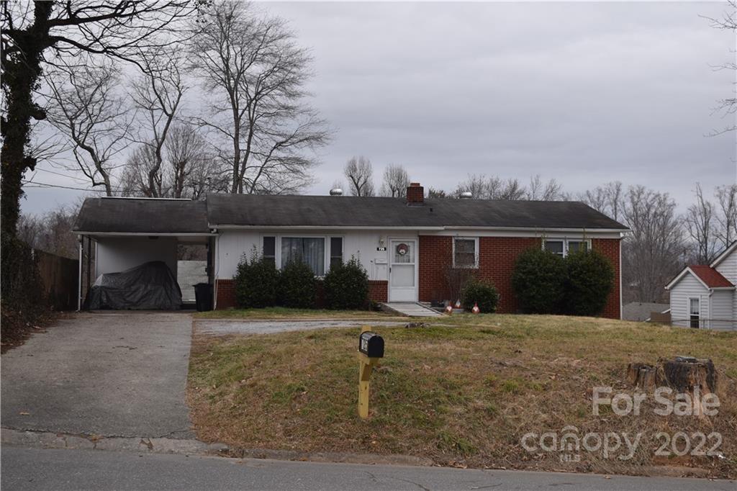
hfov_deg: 41.1
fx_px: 982
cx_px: 368
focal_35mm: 48
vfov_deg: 28.1
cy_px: 246
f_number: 6.3
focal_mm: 32
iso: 100
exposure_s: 1/160
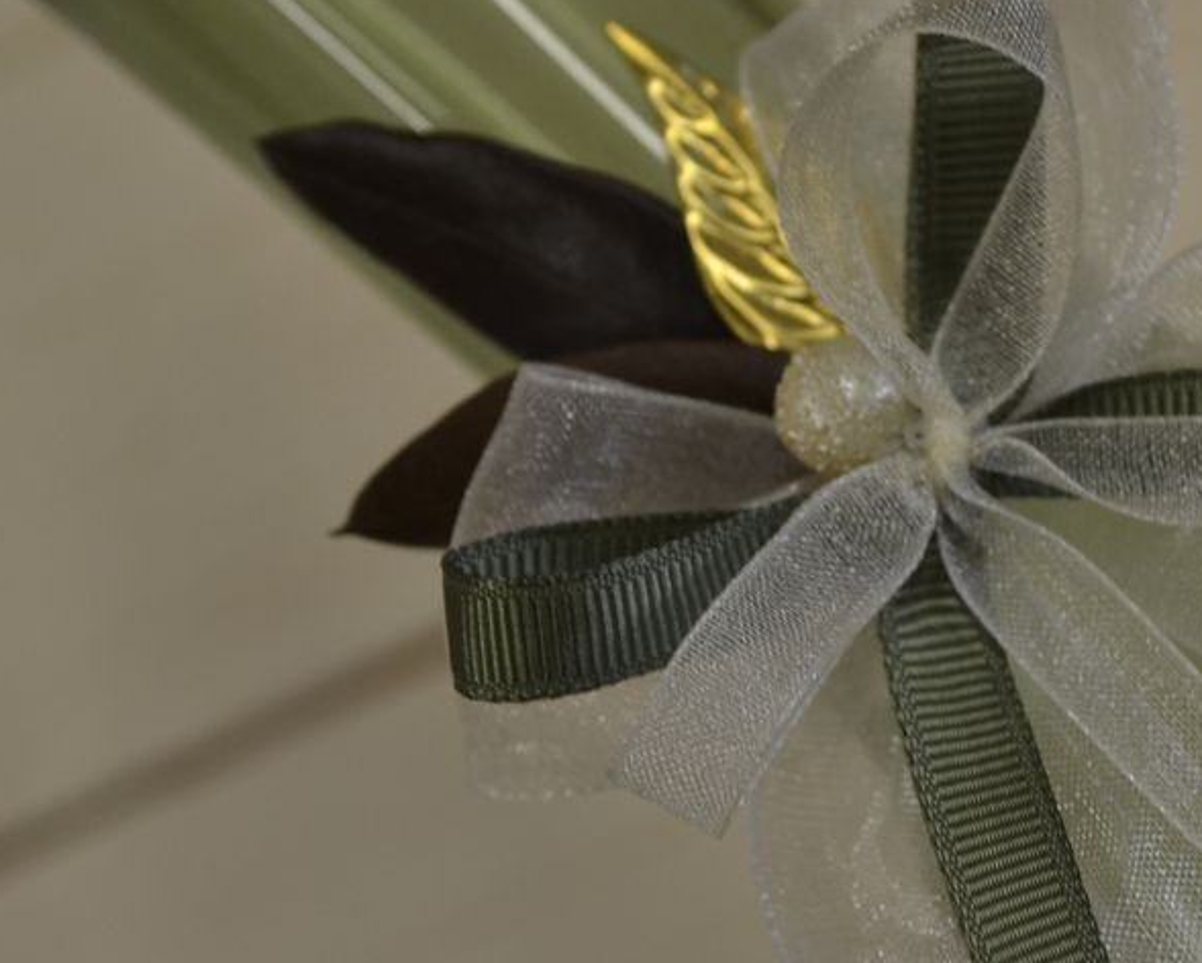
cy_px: 314
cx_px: 918
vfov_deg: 12.0
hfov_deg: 14.8
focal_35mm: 129
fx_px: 4591
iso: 400
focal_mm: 45
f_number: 5.3
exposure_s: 1/80
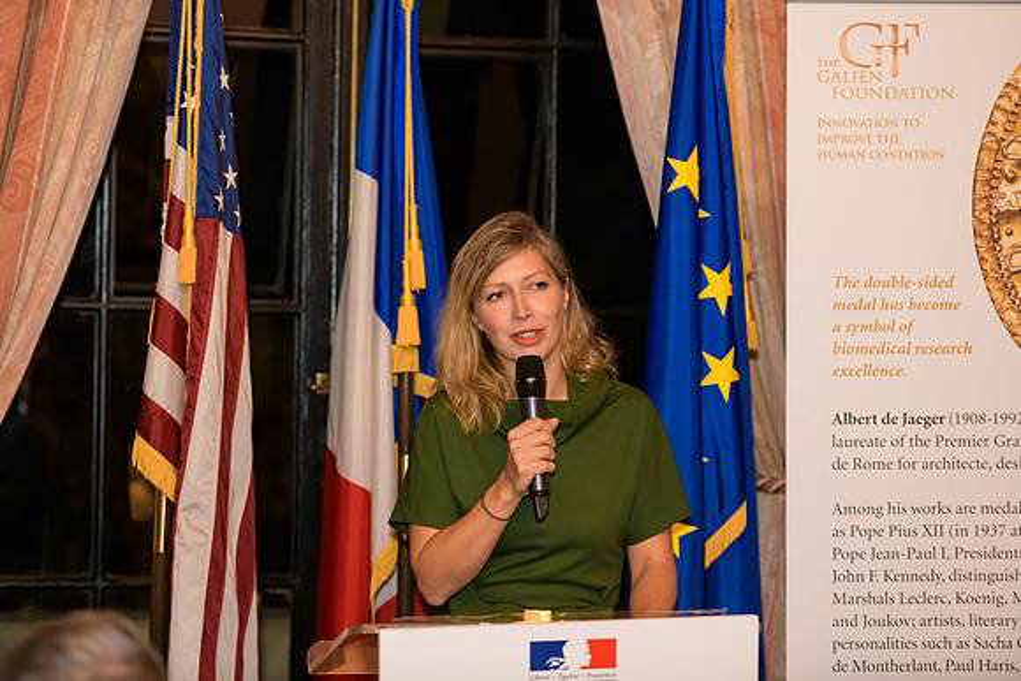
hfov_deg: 20.0
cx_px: 510
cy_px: 340
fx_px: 2893
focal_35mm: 102
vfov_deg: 13.4
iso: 1250
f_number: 3.2
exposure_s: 1/125
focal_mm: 102
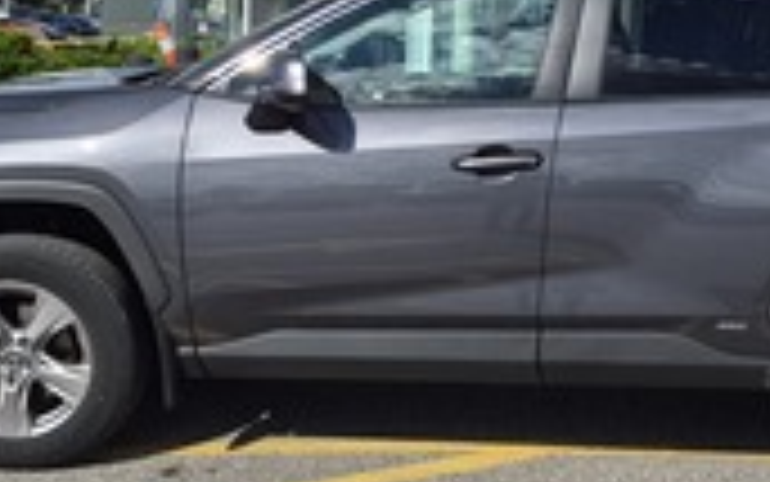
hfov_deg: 33.7
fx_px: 1260
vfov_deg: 21.6
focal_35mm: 60
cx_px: 509
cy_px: 209
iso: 50
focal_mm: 5.4
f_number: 1.8
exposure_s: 1/7696
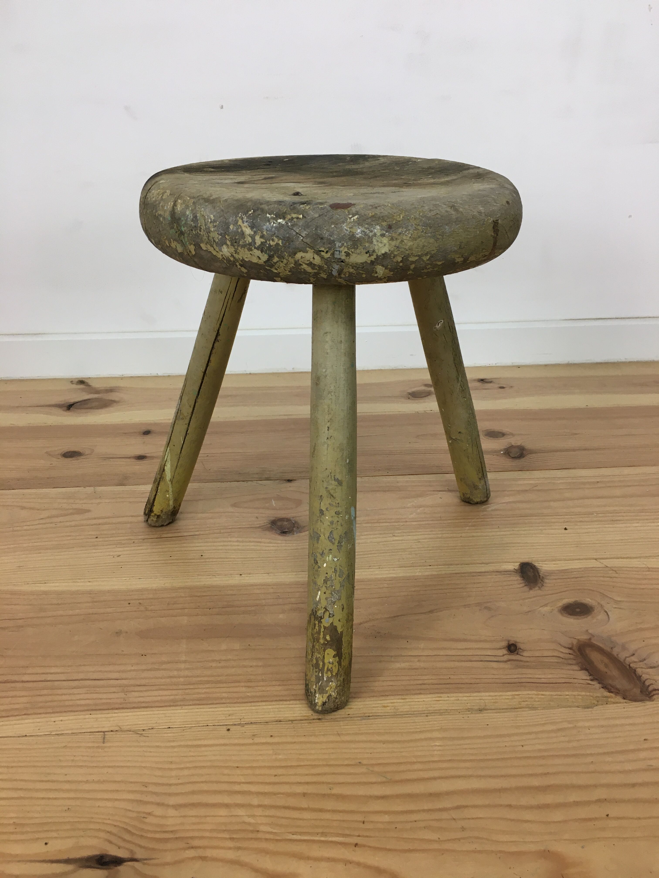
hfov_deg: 48.2
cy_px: 439
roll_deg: -0.3
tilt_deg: -27.0
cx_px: 330
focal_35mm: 29
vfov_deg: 61.7
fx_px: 736
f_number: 2.2
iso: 32
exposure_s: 1/33
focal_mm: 4.15
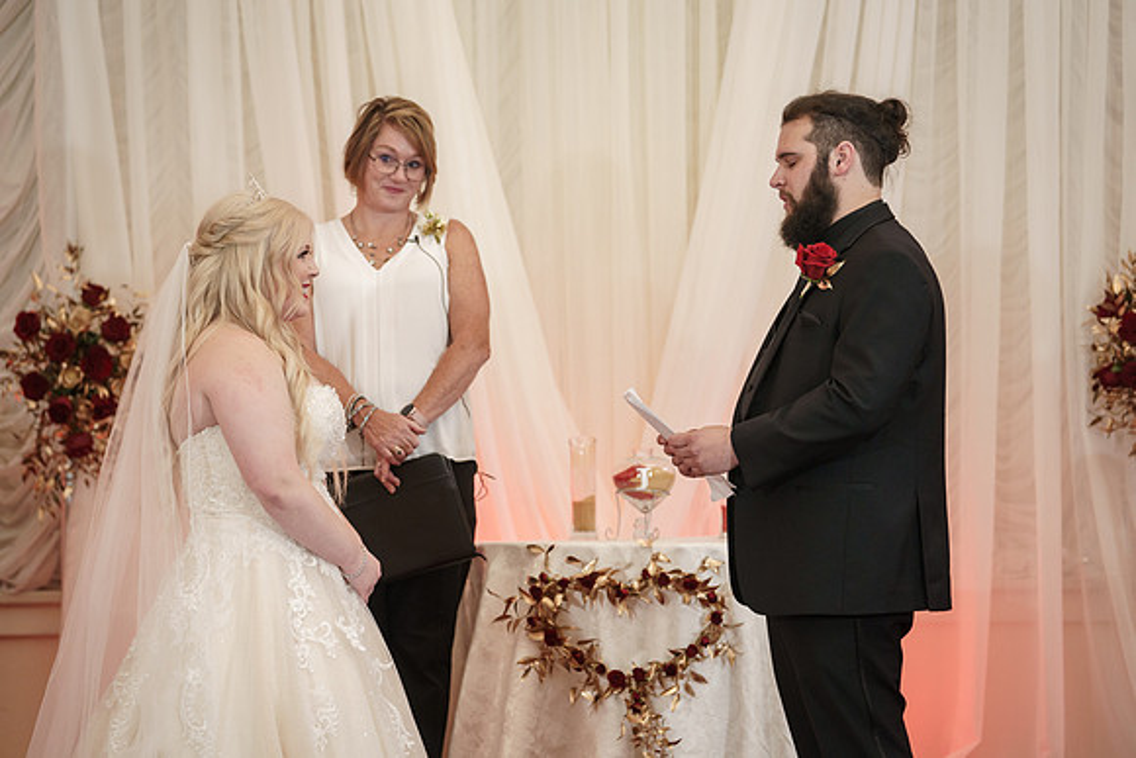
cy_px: 379
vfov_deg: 11.1
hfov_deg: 16.6
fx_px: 3895
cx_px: 572
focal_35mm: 123
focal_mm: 122
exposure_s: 1/100
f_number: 4
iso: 2000
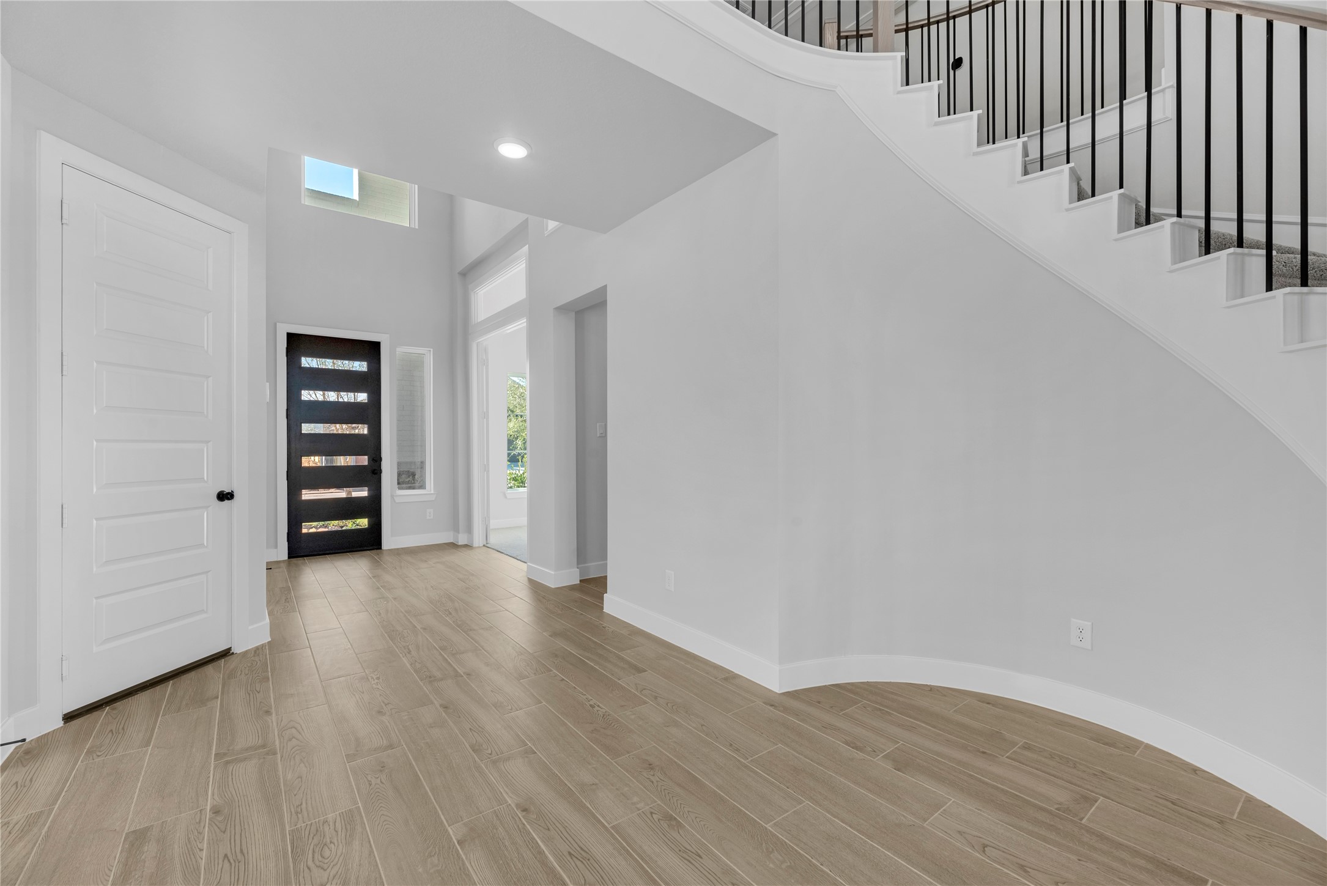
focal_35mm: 14
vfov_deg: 81.3
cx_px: 664
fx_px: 516
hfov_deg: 104.2
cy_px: 443
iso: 250
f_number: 9
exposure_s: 1/10
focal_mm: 14
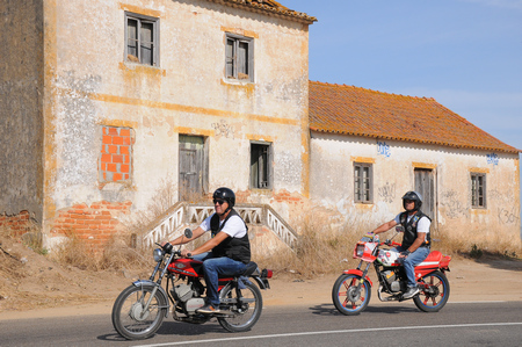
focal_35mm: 63
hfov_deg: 31.9
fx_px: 912
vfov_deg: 21.5
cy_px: 174
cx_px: 261
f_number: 9
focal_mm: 42
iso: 400
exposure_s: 1/1000
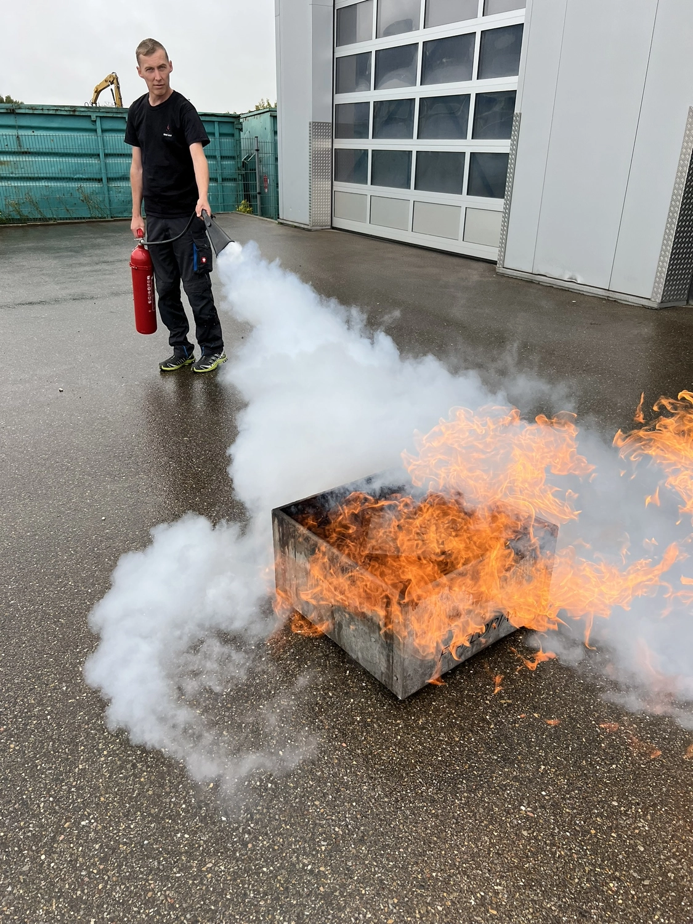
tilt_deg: -22.0
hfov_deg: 53.1
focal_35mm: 26
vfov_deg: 67.3
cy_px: 462
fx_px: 694
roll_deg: +1.3
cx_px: 346
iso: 50
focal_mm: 5.7
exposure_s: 1/1009
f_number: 1.5
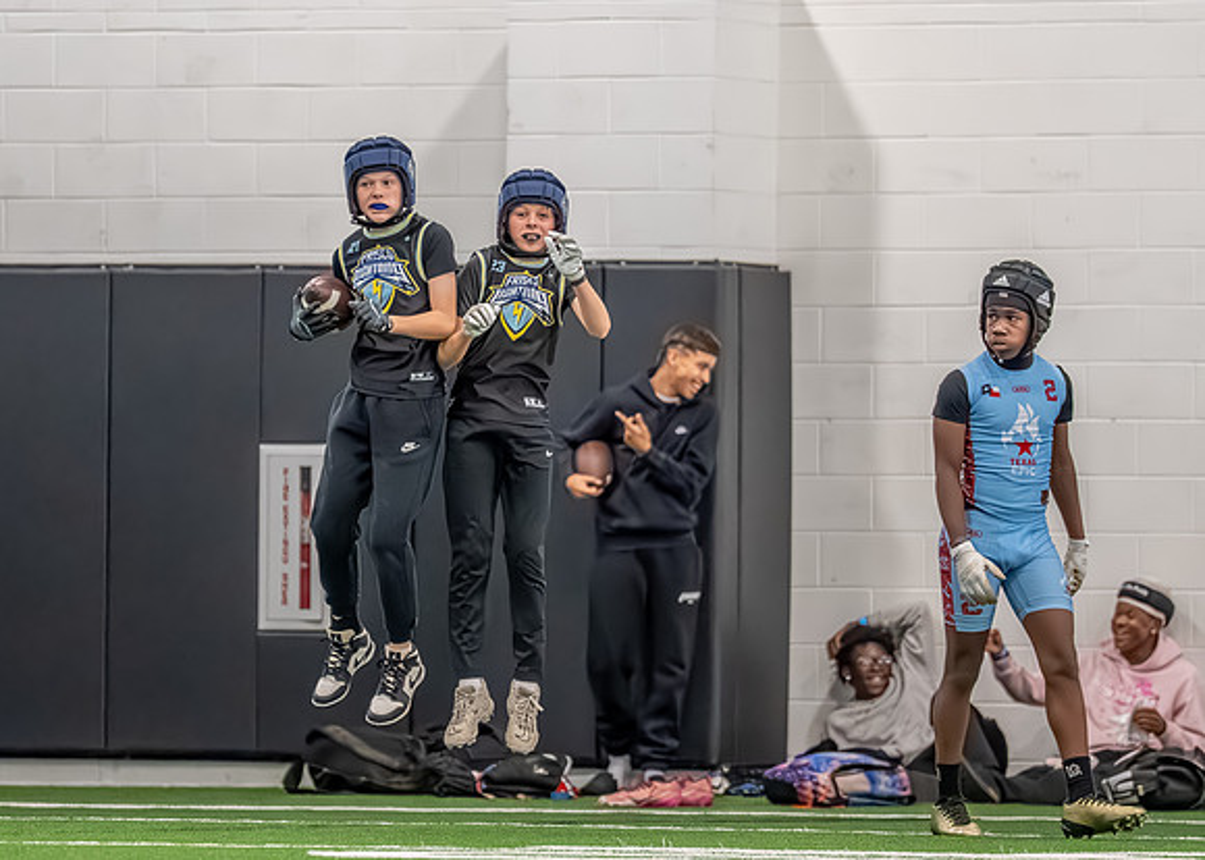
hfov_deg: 4.5
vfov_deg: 3.2
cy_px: 425
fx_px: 15261
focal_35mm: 446
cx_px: 472
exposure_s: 1/1000
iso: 6400
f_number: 2.8
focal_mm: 200
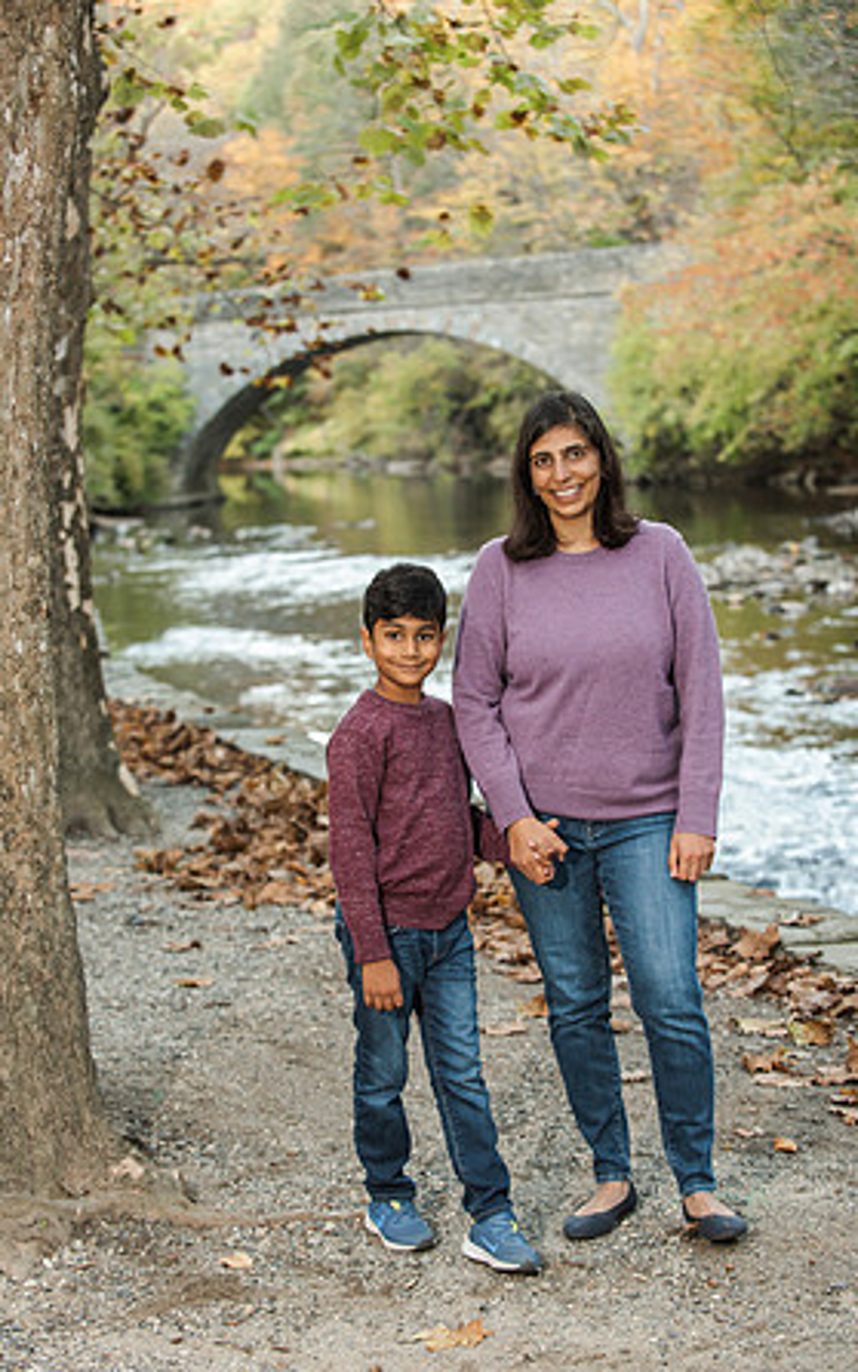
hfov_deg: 18.1
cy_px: 686
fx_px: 2692
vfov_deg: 28.6
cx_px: 409
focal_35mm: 72
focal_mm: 70
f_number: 4
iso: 1000
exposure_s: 1/125
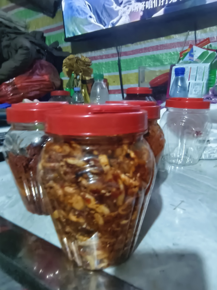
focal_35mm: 27
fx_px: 226
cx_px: 108
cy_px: 145
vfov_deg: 65.3
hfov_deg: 51.3
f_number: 2
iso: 1440
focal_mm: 2.28
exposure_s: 1/14.3
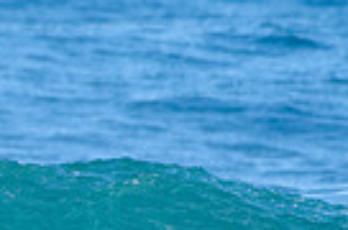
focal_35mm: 2622
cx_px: -447
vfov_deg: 0.5
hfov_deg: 0.8
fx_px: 25287
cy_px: 286
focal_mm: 500
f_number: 5.6
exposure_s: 1/2000
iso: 250
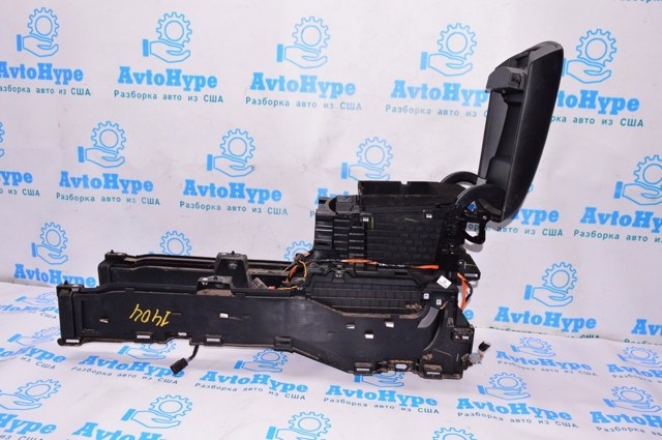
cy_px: 220
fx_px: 496
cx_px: 331
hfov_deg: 67.4
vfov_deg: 47.8
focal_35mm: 27
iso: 1600
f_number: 8
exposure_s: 1/125
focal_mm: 18
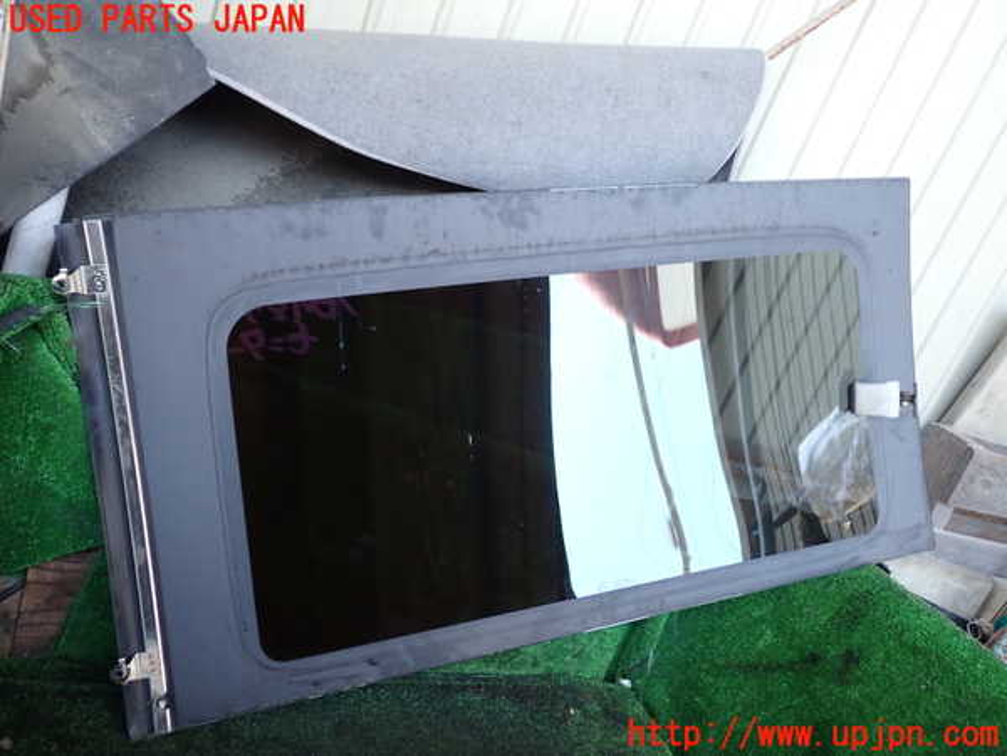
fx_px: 873
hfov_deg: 60.0
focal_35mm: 30
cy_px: 378
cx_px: 504
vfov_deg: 46.8
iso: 160
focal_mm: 5.4
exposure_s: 1/60
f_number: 2.3
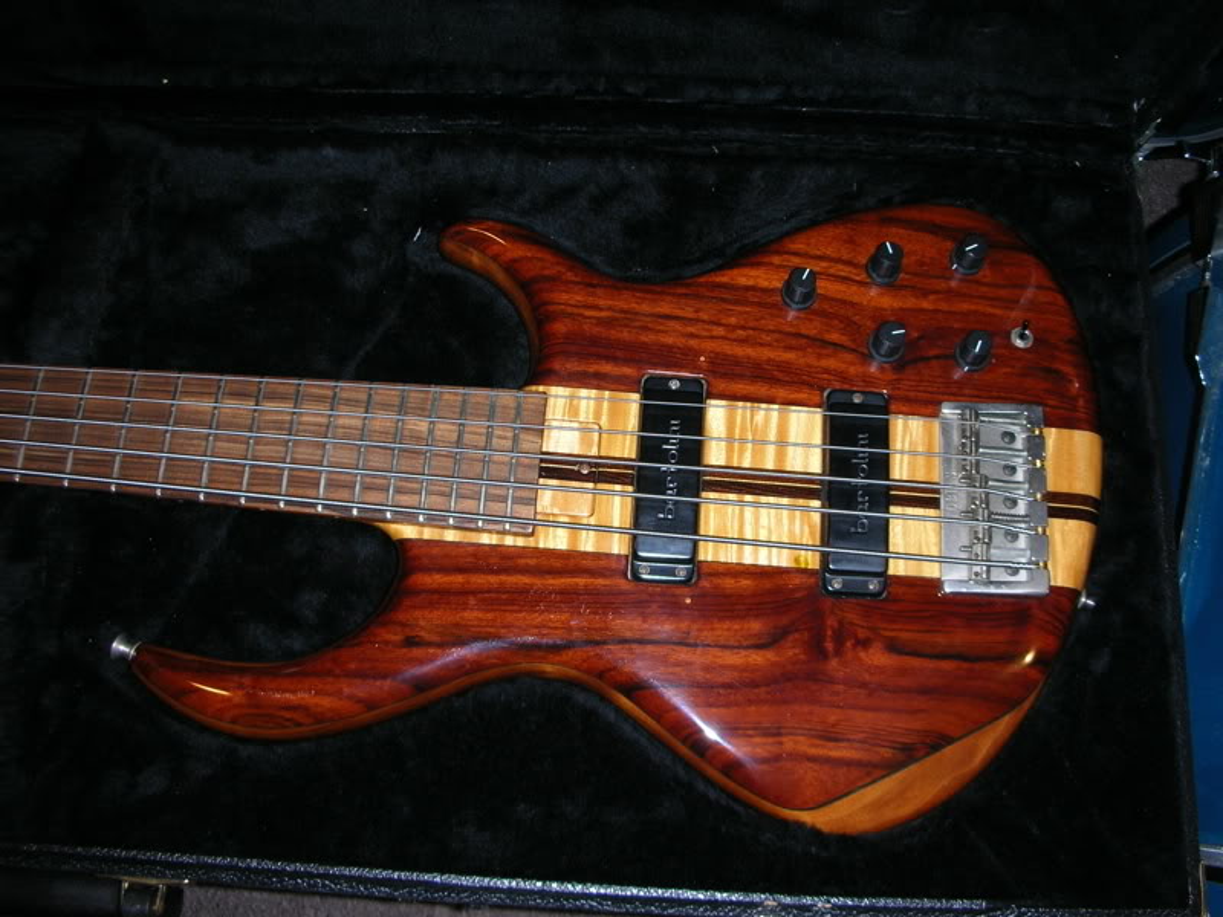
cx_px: 612
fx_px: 1237
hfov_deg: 52.6
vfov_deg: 40.7
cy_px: 458
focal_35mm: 35
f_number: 3
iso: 50
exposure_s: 1/60.1
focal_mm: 5.8
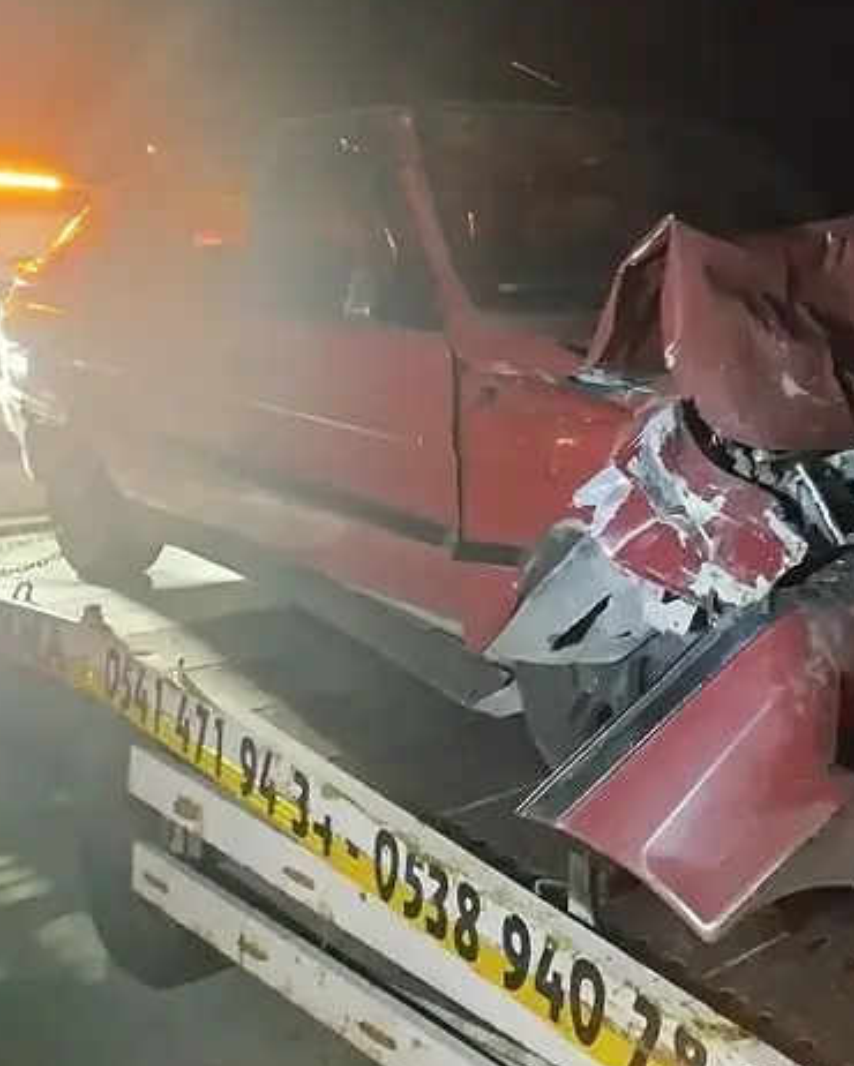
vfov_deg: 46.5
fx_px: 1231
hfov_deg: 36.7
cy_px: 414
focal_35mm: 39
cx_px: 704
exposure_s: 1/17
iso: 5000
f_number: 1.7
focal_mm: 5.31
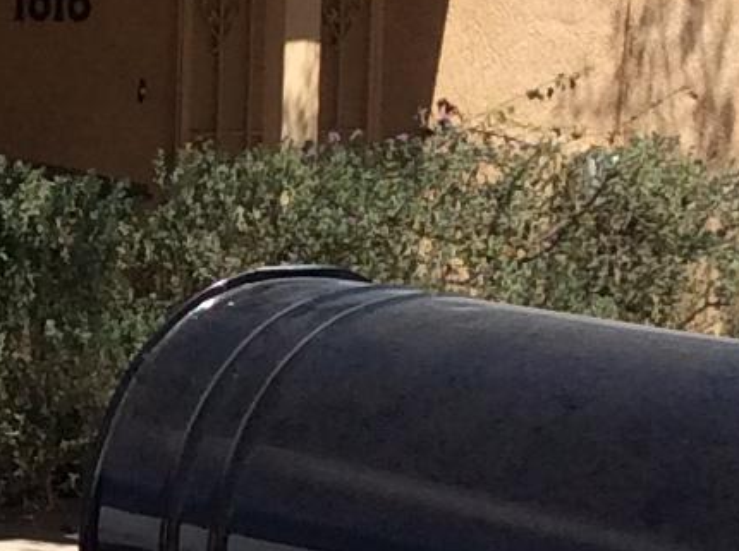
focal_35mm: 193
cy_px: 429
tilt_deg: -6.2
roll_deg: +0.5
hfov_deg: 9.9
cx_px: -421
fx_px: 4113
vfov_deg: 7.7
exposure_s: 1/1330
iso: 32
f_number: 2.4
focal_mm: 3.3
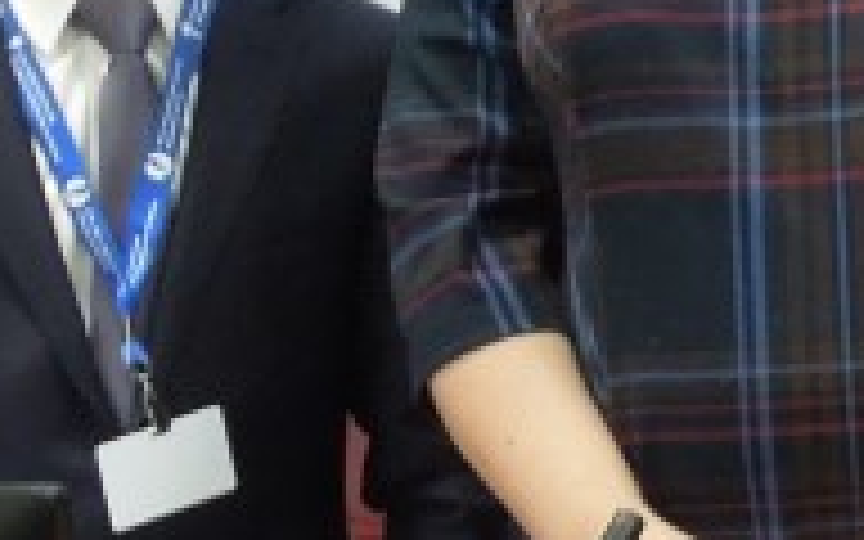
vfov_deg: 7.5
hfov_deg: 10.9
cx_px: 1760
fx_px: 4121
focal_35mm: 175
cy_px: 230
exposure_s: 1/15
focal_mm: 5.6
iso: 400
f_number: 3.6
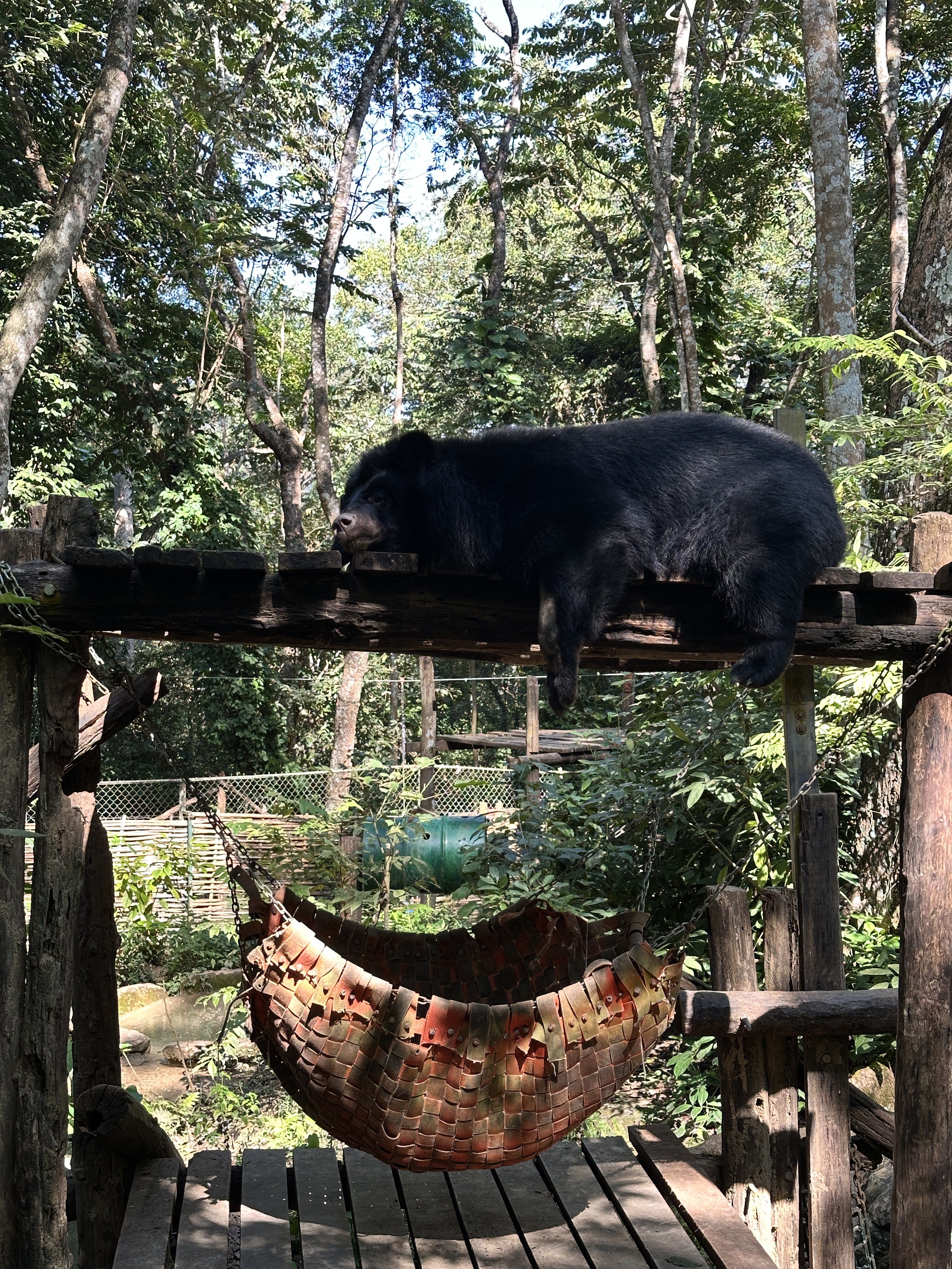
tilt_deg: +0.3
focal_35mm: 48
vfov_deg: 39.7
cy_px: 634
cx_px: 476
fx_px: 1760
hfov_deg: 30.3
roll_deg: -0.8
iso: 50
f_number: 1.78
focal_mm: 6.86
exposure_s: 1/153
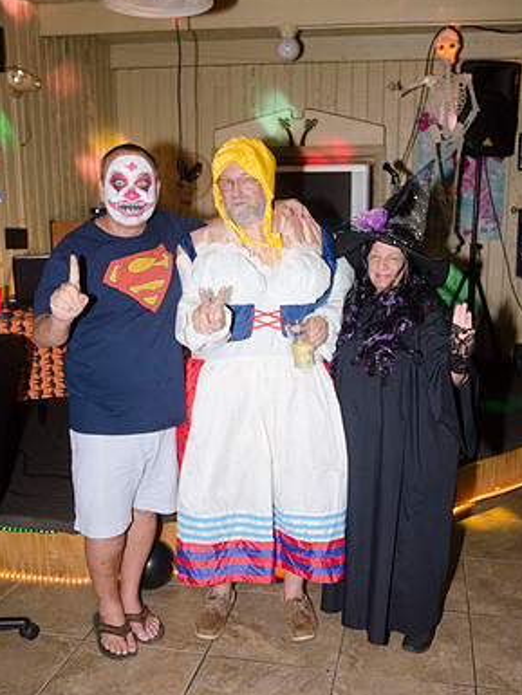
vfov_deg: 50.1
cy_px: 365
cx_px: 264
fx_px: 744
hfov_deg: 38.7
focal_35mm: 37
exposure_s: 1/60
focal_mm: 22
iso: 800
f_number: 4
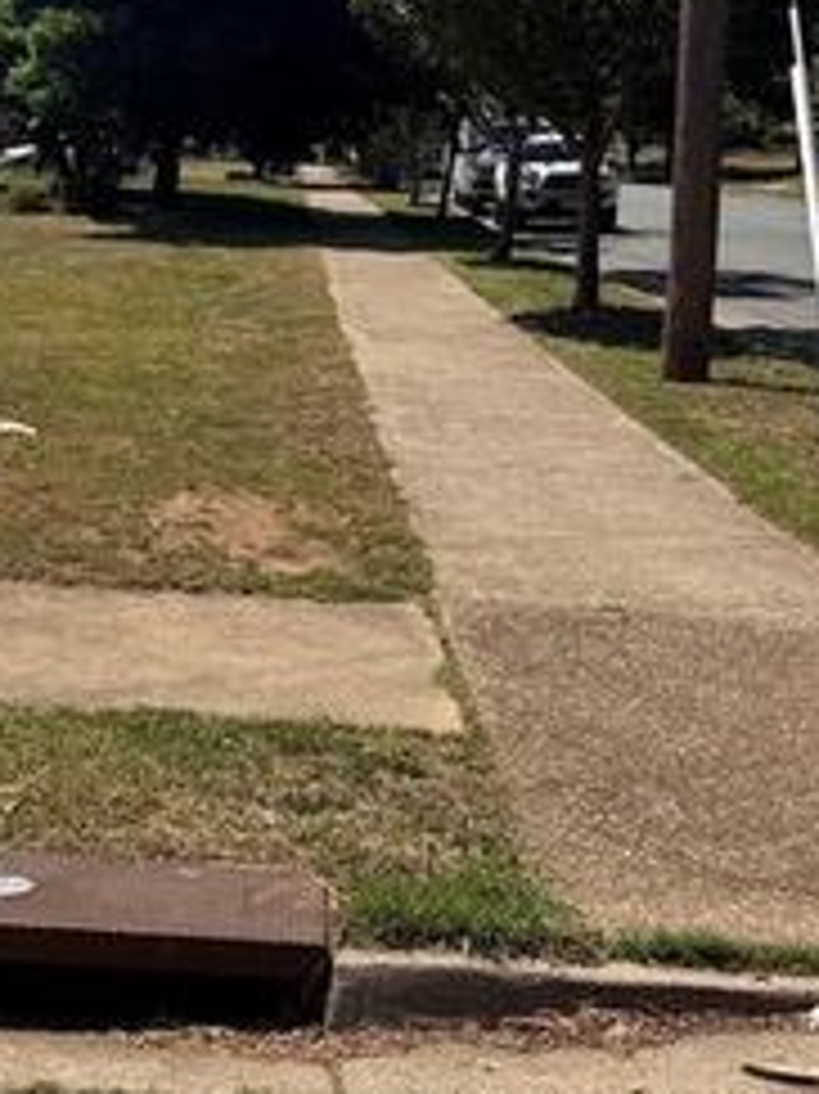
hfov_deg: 21.8
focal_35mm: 66
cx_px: 90
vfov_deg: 29.3
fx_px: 2084
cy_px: 646
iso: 80
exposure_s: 1/5714
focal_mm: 6.76
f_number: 1.78
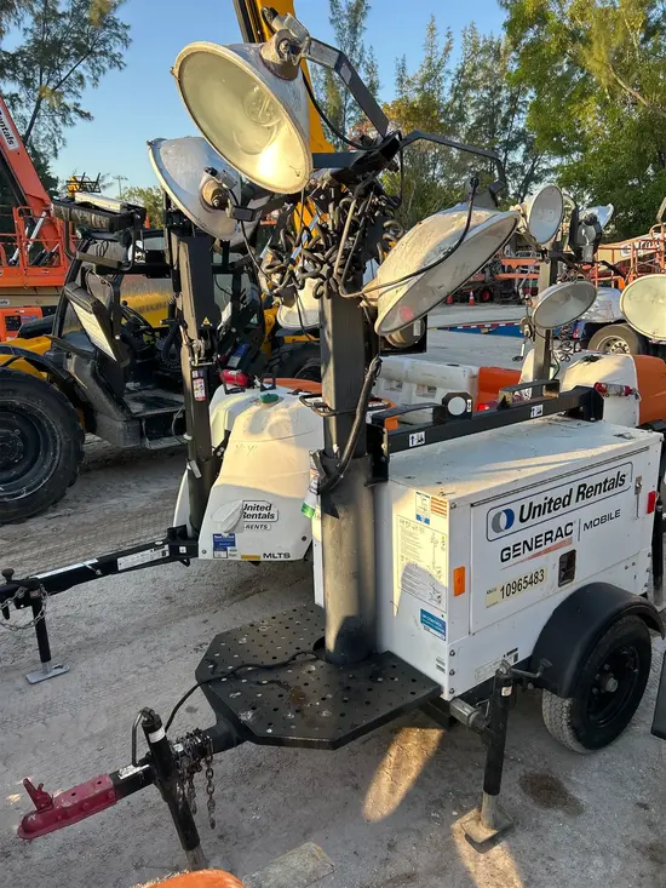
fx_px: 667
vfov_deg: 67.3
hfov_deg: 53.1
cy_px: 444
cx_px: 333
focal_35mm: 26
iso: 50
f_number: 1.5
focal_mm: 5.7
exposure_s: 1/723
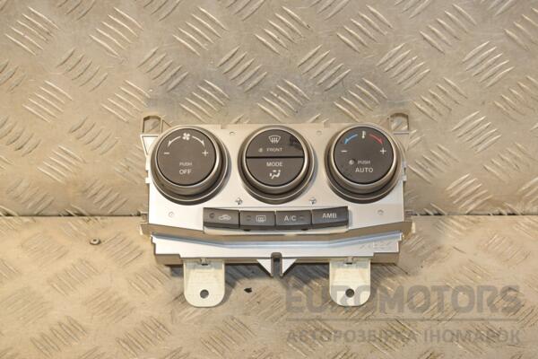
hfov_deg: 28.1
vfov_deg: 18.9
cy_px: 180
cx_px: 269
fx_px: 1076
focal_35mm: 72
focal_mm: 48
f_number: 7.1
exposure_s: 1/200
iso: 800
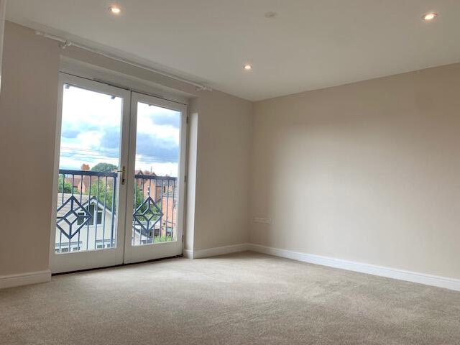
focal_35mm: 26
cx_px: 230
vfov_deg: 53.1
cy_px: 172
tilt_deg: +2.0
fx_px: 346
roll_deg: -2.9
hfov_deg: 67.3
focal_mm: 4.25
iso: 25
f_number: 1.8
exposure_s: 1/144
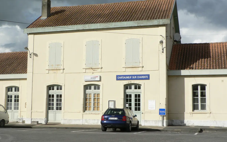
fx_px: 353
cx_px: 107
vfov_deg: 22.8
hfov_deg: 35.7
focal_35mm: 57
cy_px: 73
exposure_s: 1/500
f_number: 5.6
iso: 80
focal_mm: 8.3
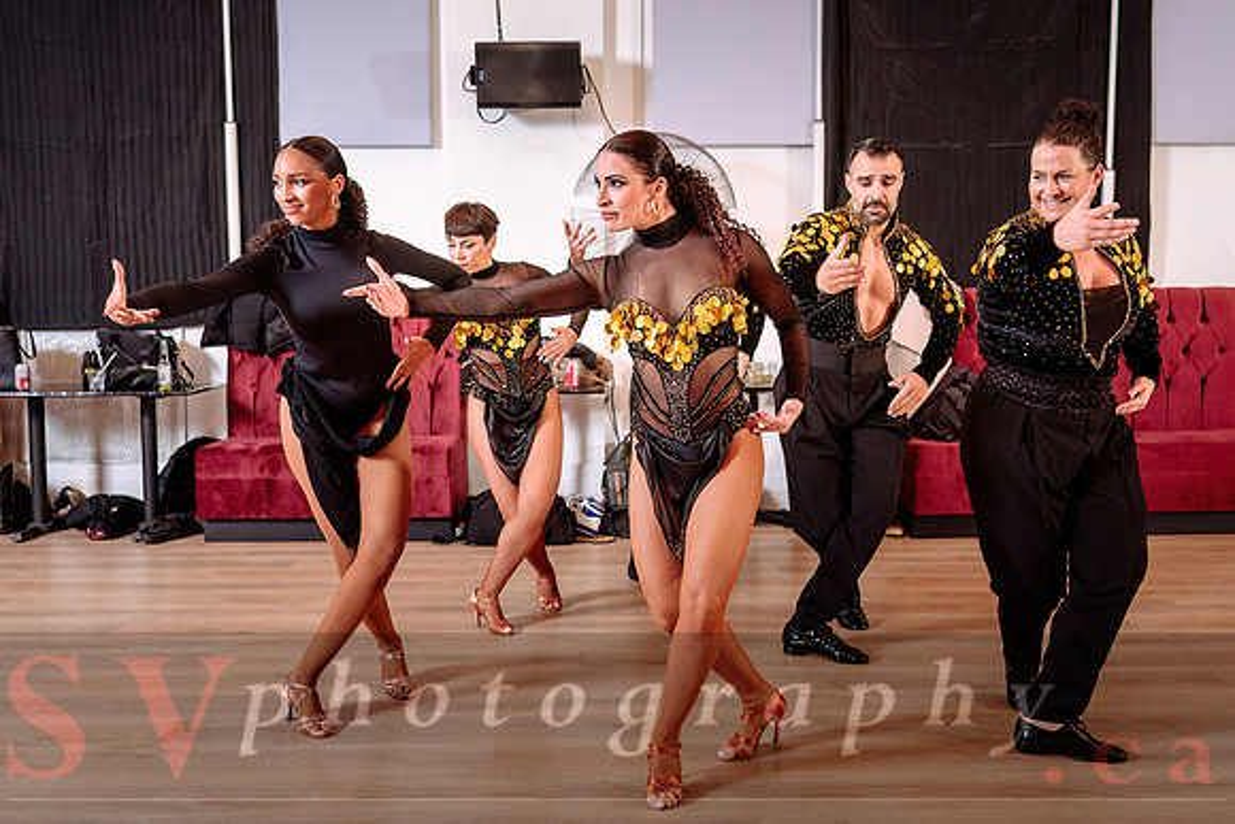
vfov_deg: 35.3
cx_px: 618
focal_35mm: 38
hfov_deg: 51.0
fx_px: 1296
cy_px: 401
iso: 800
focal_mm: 28
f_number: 3.2
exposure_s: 1/160
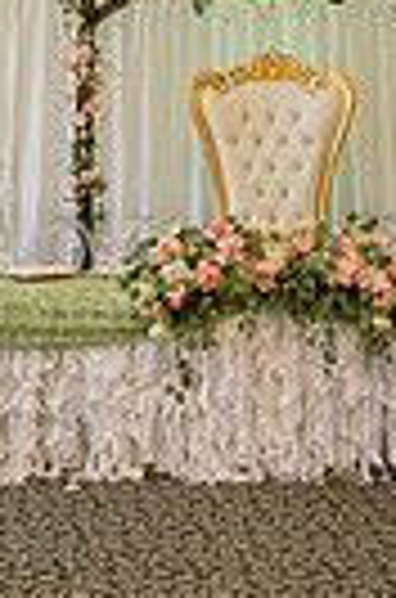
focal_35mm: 95
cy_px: -252
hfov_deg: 14.3
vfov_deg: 19.3
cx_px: 256
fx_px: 1576
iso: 640
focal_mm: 28
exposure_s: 1/100
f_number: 2.8
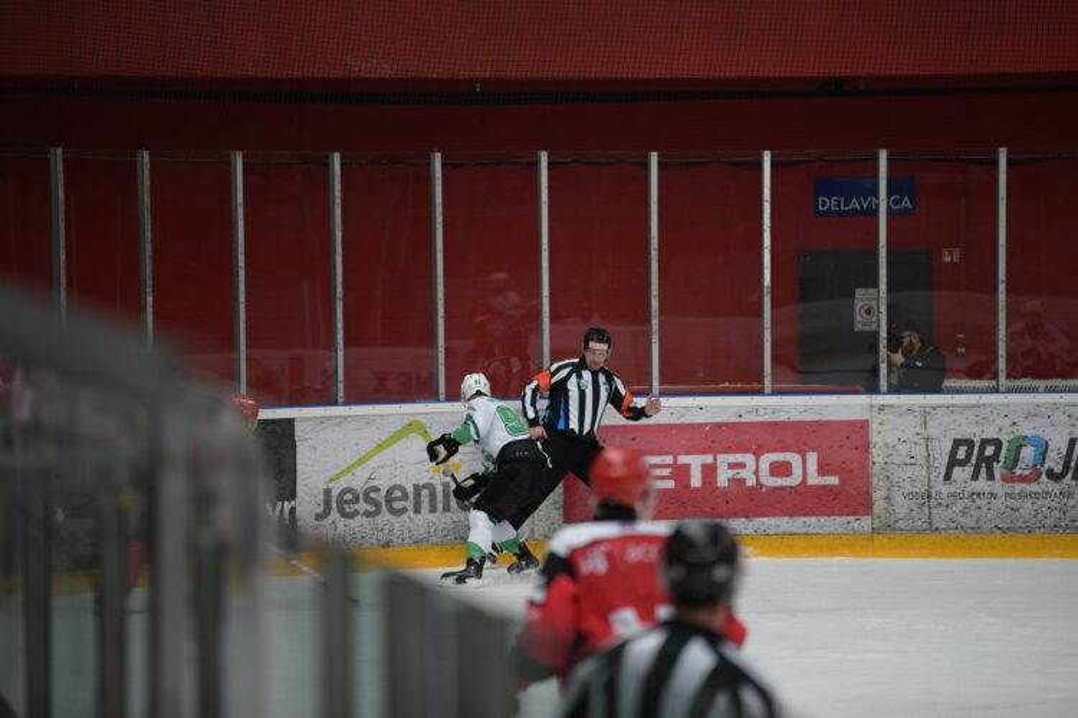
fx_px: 5988
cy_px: 359
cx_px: 539
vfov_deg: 6.9
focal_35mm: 200
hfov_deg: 10.3
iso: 1000
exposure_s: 1/1000
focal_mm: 200
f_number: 2.8
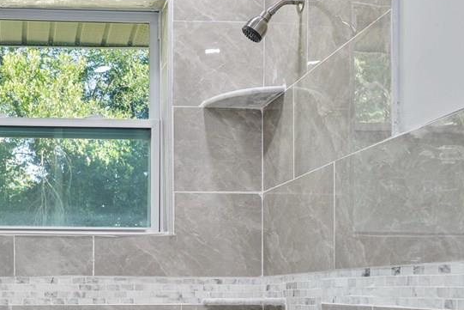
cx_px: 54
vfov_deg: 25.3
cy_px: 216
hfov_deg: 35.5
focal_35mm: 53
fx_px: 683
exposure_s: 1/6
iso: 125
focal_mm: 14
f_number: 3.2
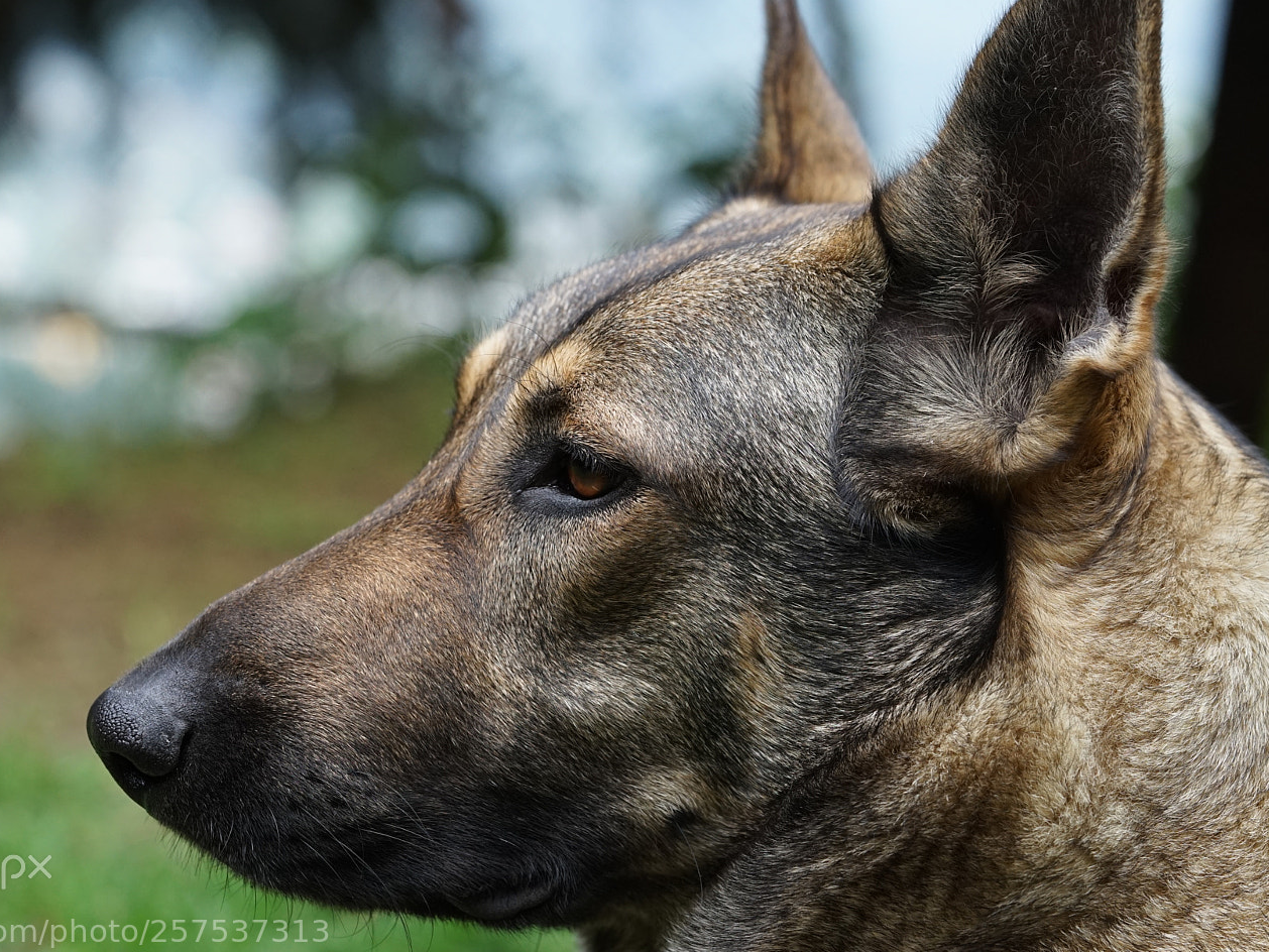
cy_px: 473
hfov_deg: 17.9
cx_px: 608
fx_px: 4033
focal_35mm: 110
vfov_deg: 13.5
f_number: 5
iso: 1000
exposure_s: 1/250
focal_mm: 90
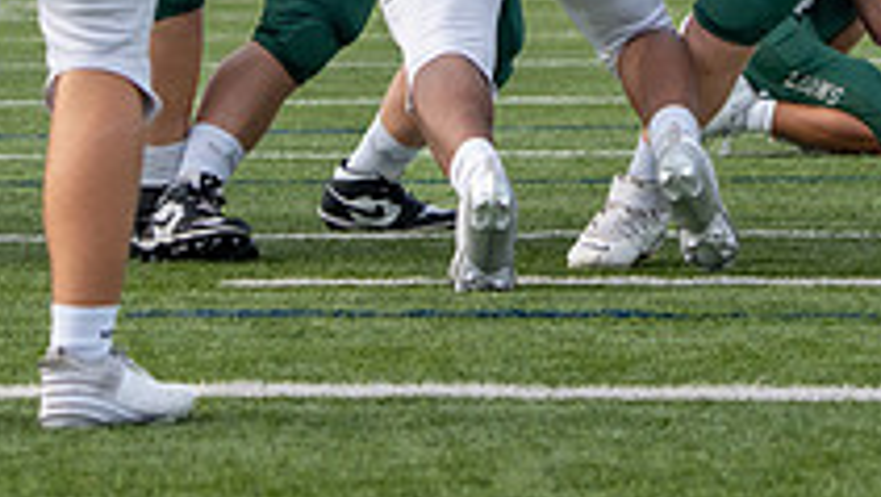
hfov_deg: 6.1
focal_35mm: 355
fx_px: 8298
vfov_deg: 3.4
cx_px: 962
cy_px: -225
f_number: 5.6
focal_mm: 100
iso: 320
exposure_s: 1/1250
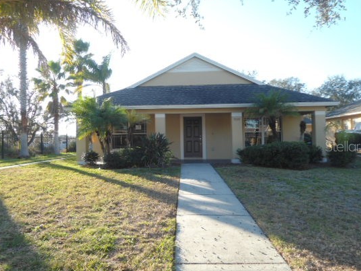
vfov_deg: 45.4
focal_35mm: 31
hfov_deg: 58.3
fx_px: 323
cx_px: 173
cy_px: 146
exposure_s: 1/250
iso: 80
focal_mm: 4.7
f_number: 2.8
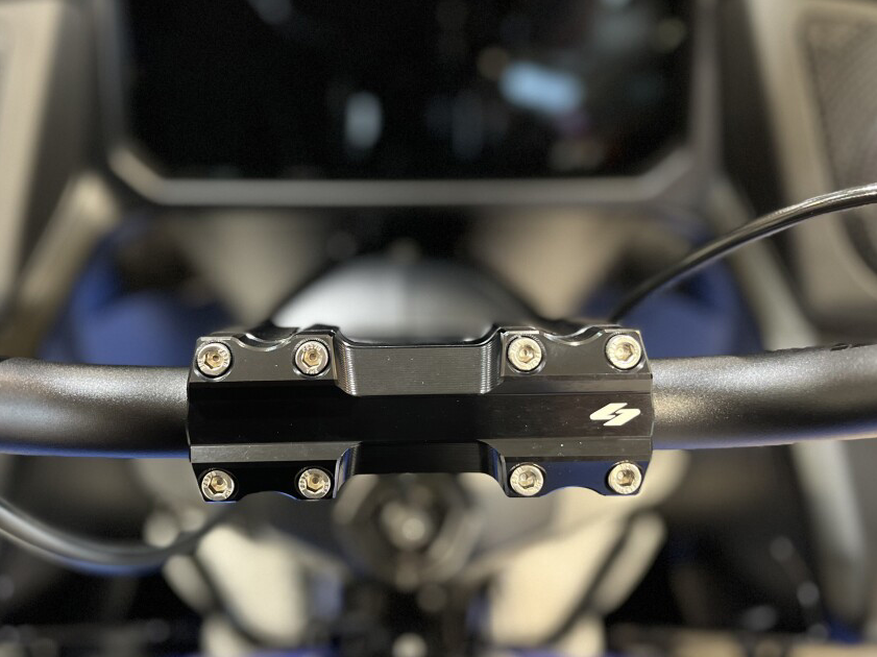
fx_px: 836
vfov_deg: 42.9
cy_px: 332
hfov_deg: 55.2
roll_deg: -18.1
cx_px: 386
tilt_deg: -41.6
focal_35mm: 33
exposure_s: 1/30
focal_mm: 5.1
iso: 500
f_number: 1.6
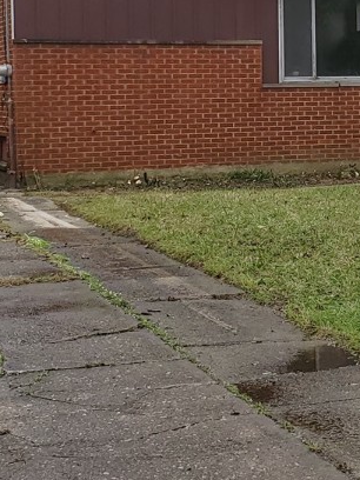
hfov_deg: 29.1
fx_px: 679
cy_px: 88
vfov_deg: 37.4
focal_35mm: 49
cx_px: 279
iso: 50
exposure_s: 1/738
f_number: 2.4
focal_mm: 4.3
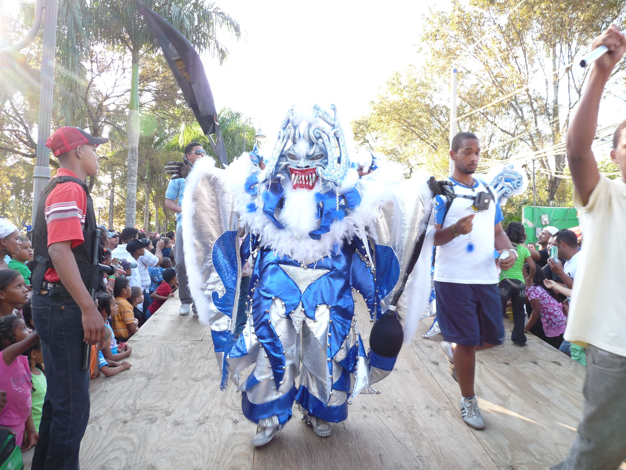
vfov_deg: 51.4
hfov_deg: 65.3
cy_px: 235
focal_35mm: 27
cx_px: 313
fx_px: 488
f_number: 2.8
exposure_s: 1/80
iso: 100
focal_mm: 4.8
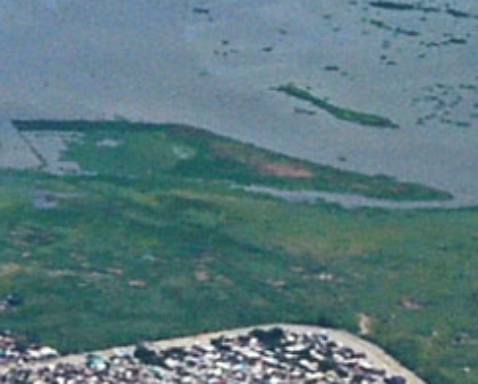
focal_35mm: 237
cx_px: -624
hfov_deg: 7.6
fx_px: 3357
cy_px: 218
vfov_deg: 6.5
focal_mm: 20
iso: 200
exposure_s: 1/320
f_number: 11
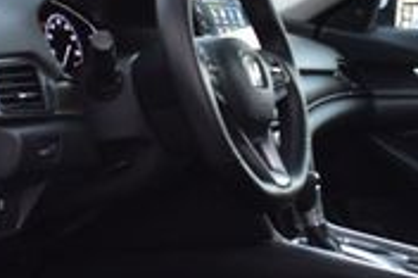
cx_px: 349
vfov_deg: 11.4
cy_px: 202
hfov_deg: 16.9
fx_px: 1392
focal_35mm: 120
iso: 1100
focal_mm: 22
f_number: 6.3
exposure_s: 1/15
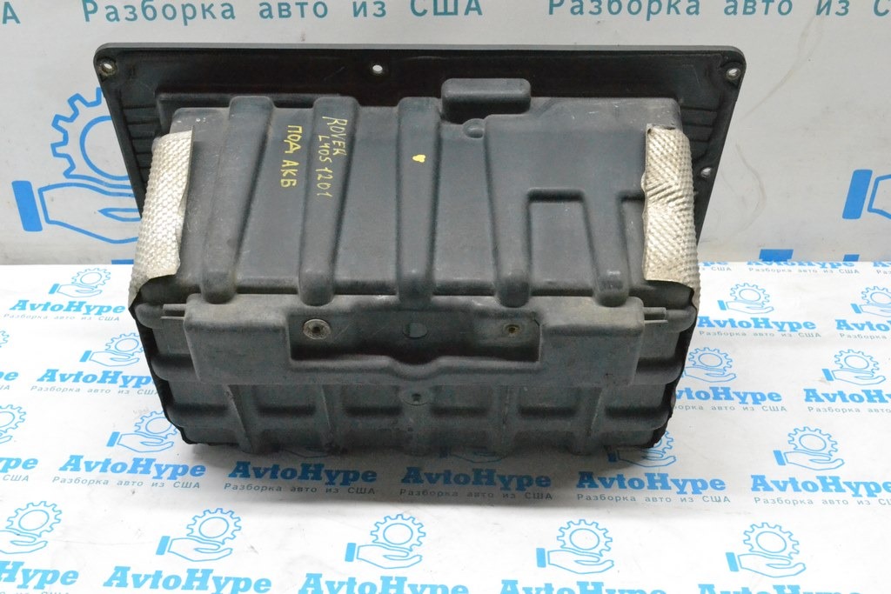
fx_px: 965
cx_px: 446
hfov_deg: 49.5
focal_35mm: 39
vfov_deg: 34.2
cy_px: 297
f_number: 9
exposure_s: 1/160
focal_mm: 26
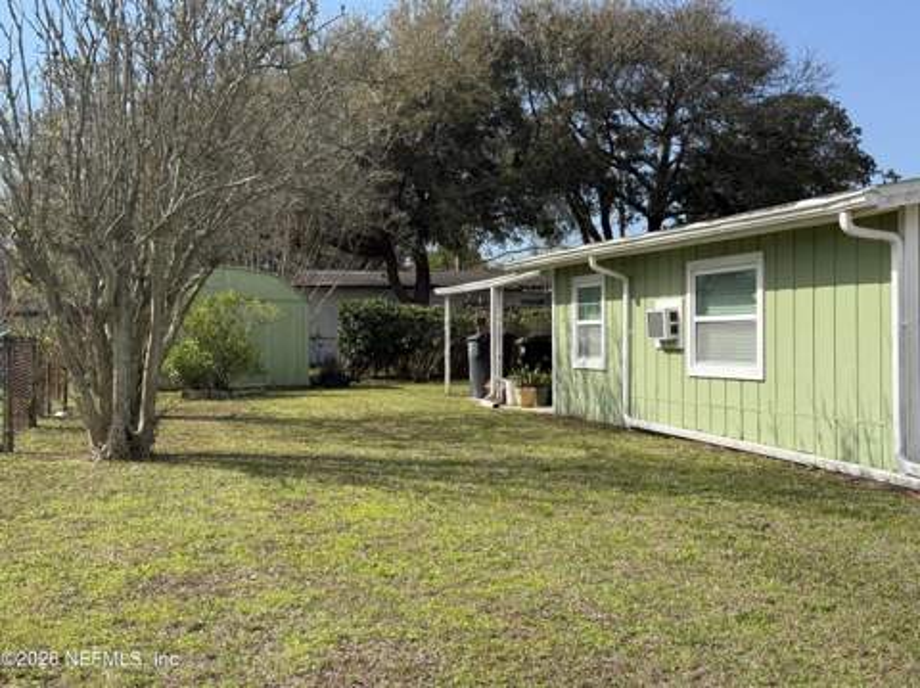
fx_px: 1274
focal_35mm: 48
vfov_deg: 30.2
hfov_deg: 39.7
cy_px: 344
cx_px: 460
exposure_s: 1/4878
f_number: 1.78
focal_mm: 6.76
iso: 80
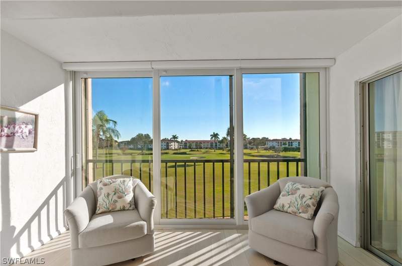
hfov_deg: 100.5
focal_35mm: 15
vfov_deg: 77.1
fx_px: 167
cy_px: 133
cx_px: 201
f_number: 8
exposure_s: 1/40
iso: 200
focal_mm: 10
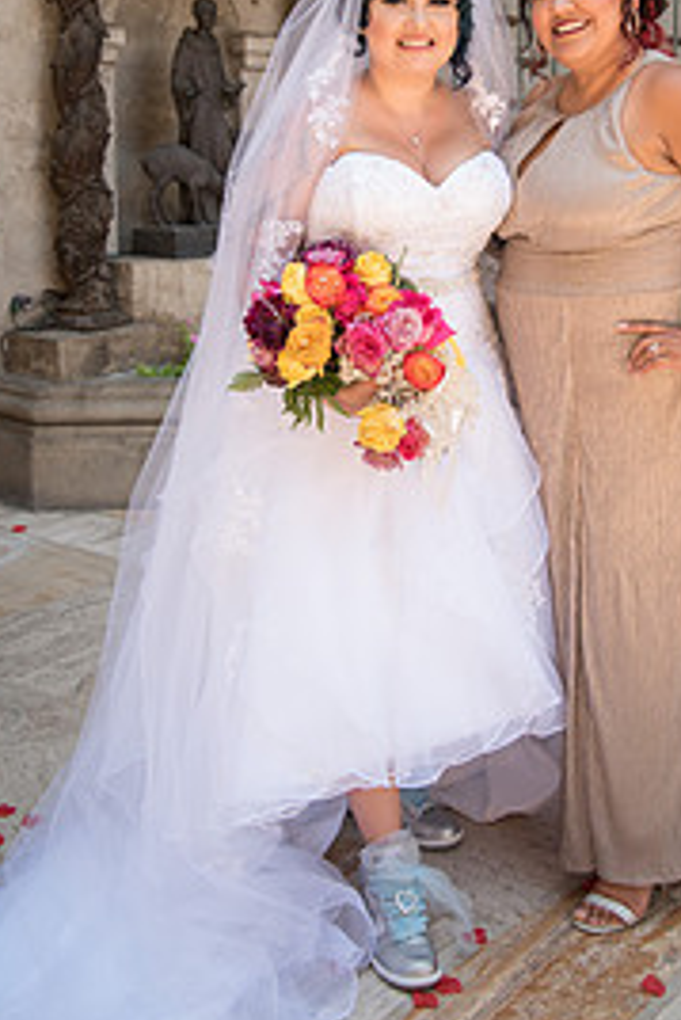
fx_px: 1332
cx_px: 453
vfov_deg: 41.0
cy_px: 285
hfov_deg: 28.5
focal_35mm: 47
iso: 100
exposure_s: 1/100
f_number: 4.5
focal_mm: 28
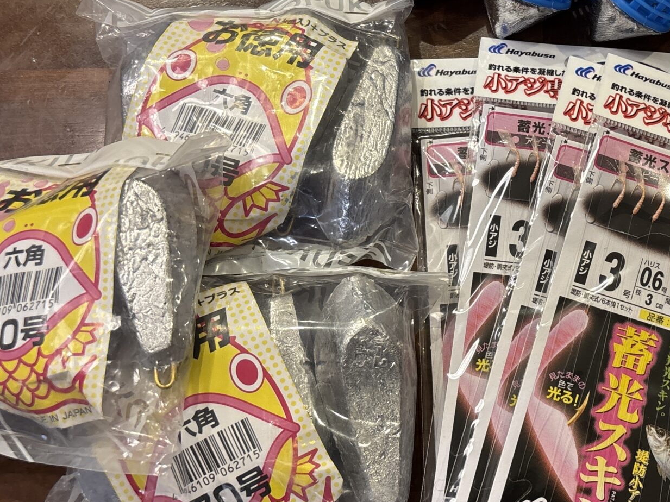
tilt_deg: -72.9
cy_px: 212
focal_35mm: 54
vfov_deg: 27.0
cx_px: 582
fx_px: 1045
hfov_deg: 33.9
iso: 125
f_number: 1.6
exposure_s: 1/60
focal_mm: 5.96
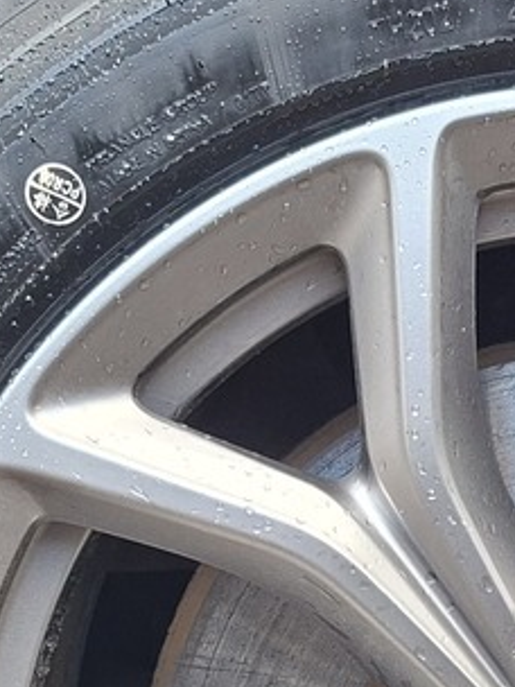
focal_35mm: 109
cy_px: 771
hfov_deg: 13.1
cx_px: 662
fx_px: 2162
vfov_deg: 17.4
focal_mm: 5.54
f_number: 1.8
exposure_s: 1/100
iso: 64
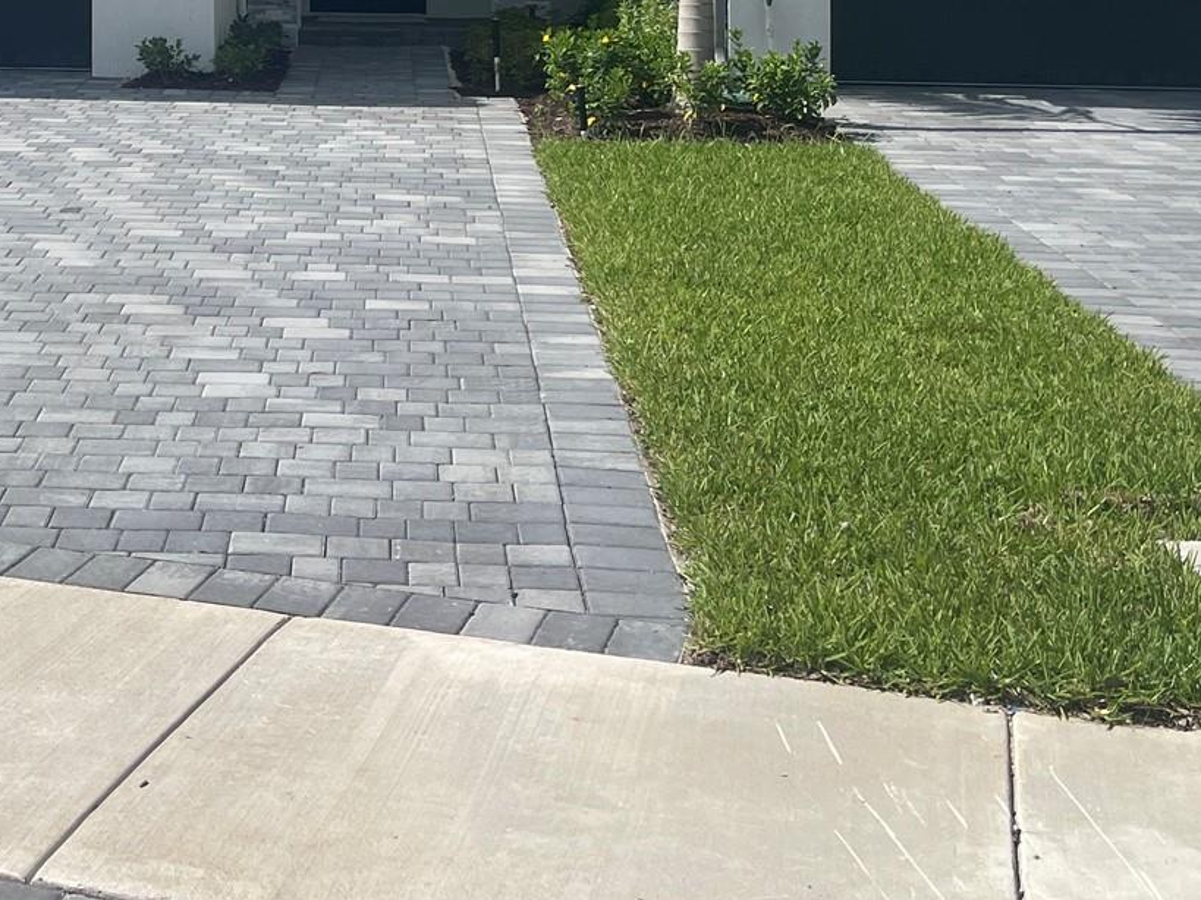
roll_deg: +0.3
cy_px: -129
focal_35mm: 65
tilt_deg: +1.3
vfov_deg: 21.3
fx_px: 2255
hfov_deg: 28.2
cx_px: 25
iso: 32
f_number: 1.6
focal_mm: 5.1
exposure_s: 1/5917
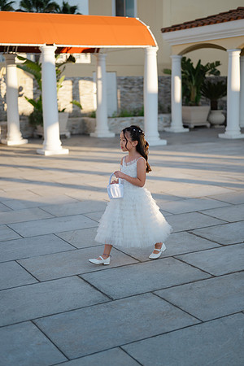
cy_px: 183
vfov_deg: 39.6
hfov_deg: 27.0
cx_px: 122
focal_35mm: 50
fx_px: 508
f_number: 1.8
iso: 64
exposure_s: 1/1250
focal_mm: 50
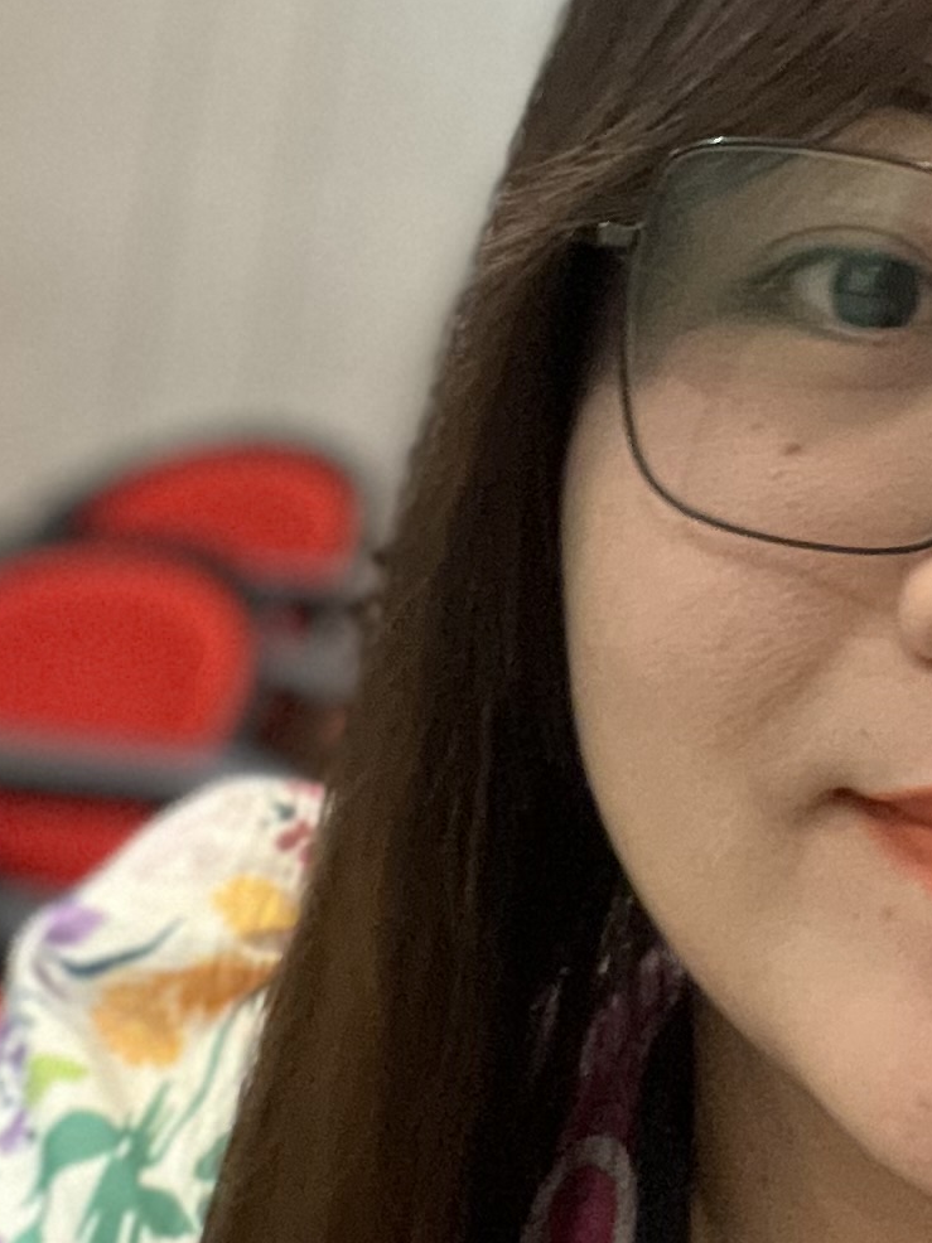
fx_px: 3376
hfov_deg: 15.7
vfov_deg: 20.9
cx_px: 554
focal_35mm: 94
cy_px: 729
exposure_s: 1/28
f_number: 2.2
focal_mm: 2.71
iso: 800
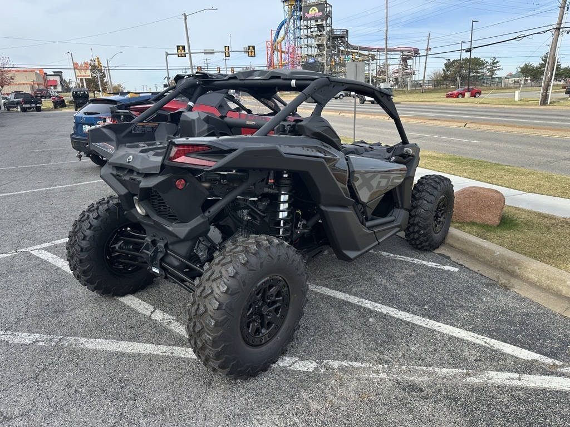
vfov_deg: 56.8
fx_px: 395
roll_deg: -0.4
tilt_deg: -15.0
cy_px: 214
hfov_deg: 71.6
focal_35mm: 24
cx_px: 285
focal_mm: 6.86
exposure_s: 1/1639
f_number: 1.78
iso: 80
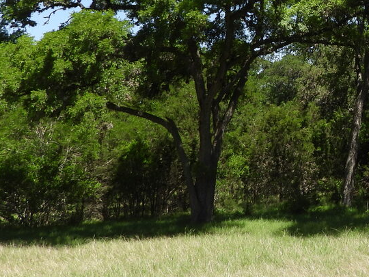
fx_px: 682
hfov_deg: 25.9
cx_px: 479
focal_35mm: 64
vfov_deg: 22.0
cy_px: -6
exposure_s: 1/1000
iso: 100
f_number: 2.8
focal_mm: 4.3
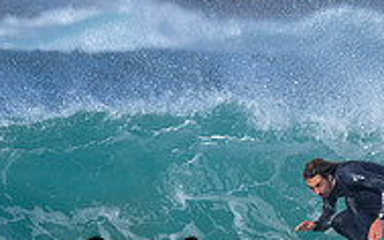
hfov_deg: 0.6
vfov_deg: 0.4
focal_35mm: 3440
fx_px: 35990
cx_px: 315
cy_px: 319
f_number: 6.3
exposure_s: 1/2000
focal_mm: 800
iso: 220
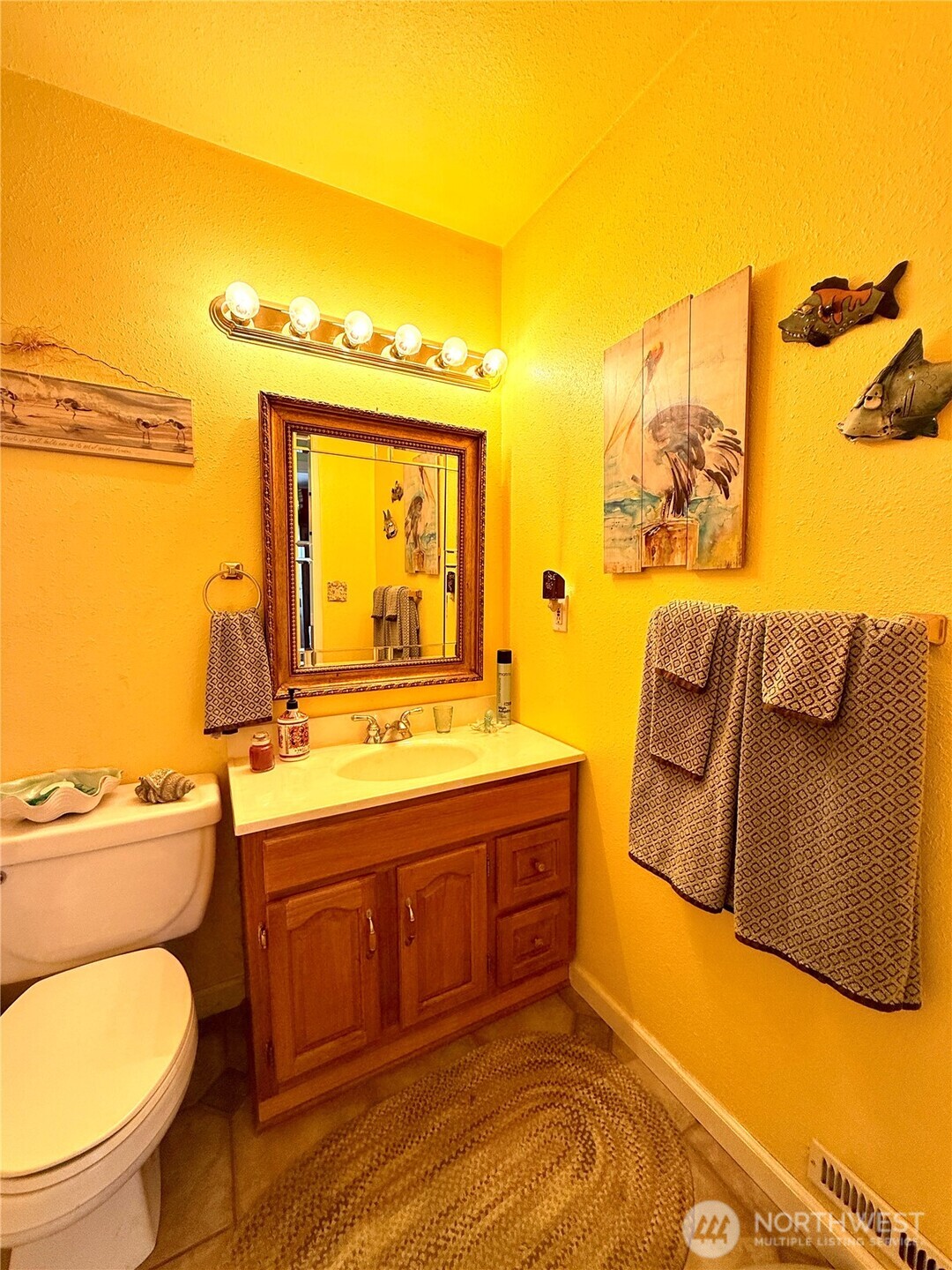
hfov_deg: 85.7
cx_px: 476
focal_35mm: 14
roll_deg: -0.1
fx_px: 513
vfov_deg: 102.1
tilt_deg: -4.8
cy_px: 635
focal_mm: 2.22
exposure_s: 1/120
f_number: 2.2
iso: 125
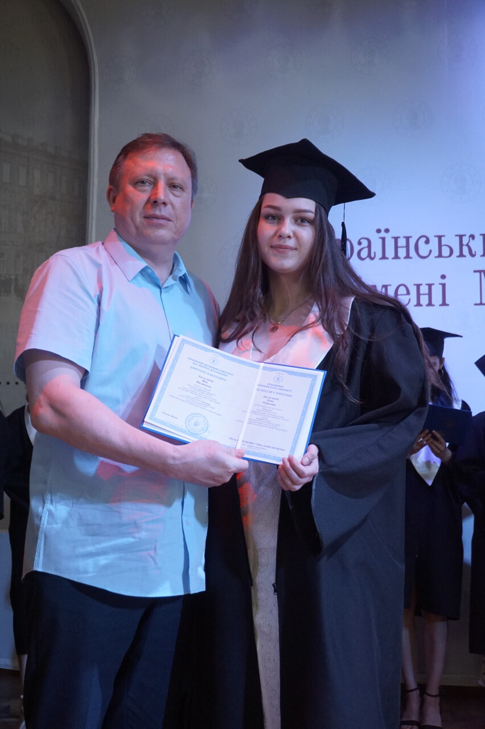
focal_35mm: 44
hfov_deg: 30.8
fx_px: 880
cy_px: 364
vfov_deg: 45.0
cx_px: 242
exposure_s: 1/160
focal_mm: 29
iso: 1600
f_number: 4.5
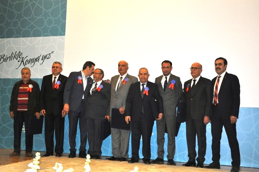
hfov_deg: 42.4
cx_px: 130
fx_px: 334
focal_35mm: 46
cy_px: 86
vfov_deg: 28.9
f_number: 4
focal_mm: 31
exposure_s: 1/60
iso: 800
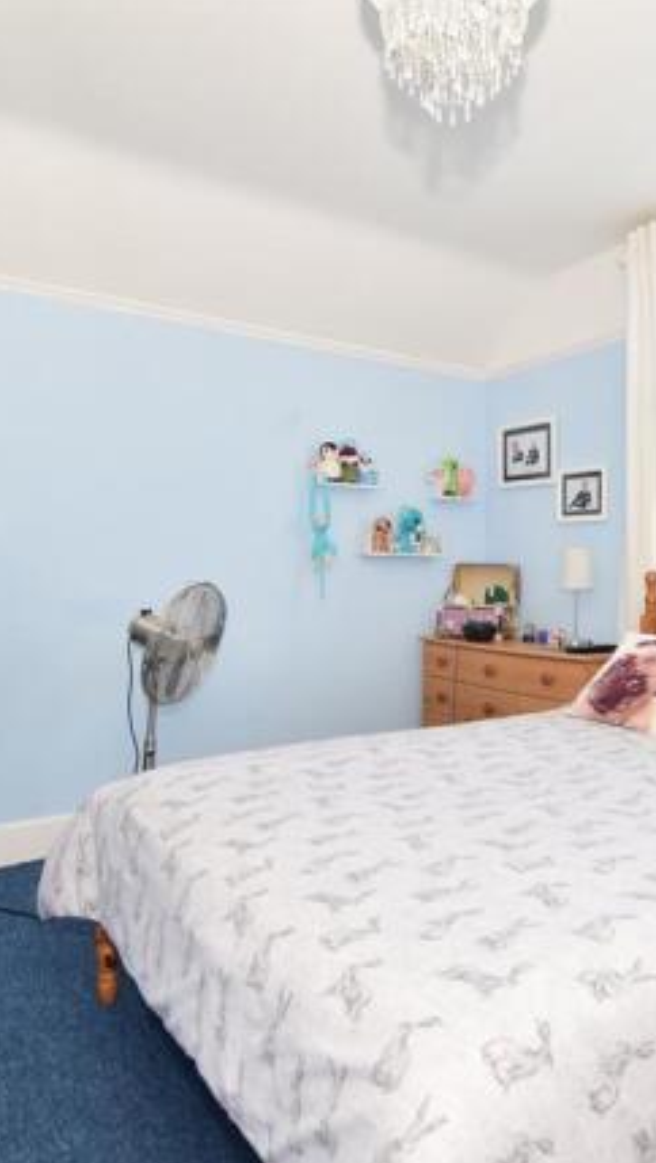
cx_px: 442
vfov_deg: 76.3
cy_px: 584
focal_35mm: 24
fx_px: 741
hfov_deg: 47.0
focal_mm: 10
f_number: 8
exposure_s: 1/60
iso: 500
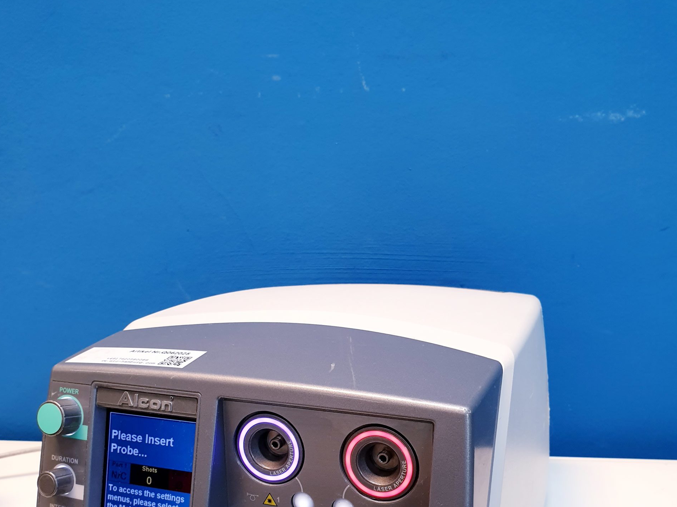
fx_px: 684
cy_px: 379
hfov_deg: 52.6
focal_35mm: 35
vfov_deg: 39.6
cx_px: 337
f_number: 2.4
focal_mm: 4.3
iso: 125
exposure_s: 1/50
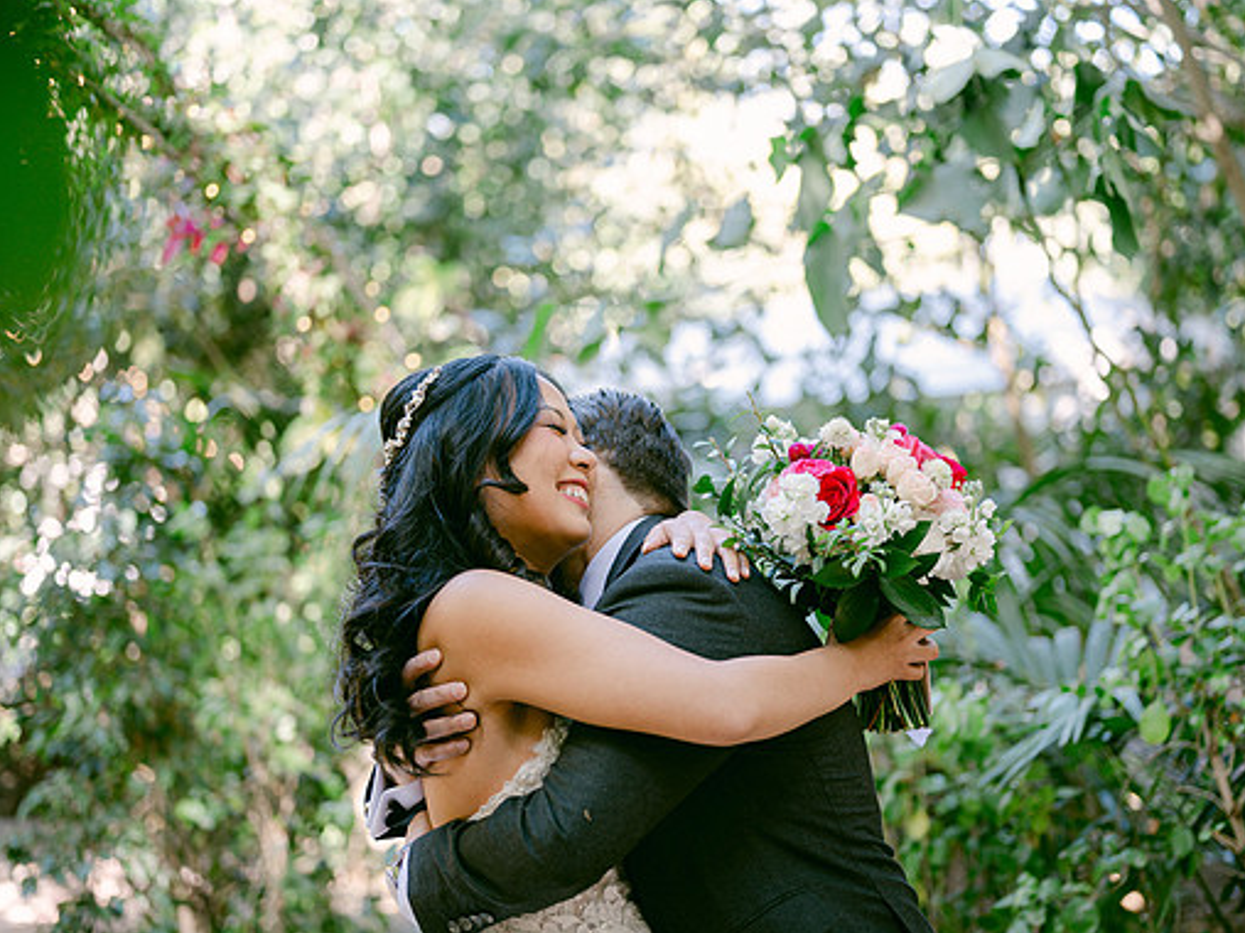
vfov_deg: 26.5
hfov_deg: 34.9
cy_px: 464
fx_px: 1978
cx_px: 631
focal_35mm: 55
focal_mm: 50
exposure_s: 1/125
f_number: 1.8
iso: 220
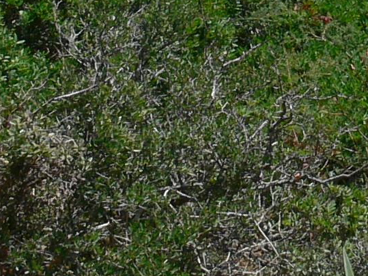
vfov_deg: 6.8
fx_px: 2253
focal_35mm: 212
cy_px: -220
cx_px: 489
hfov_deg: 9.2
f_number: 5.6
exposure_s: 1/320
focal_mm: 7.4
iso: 80
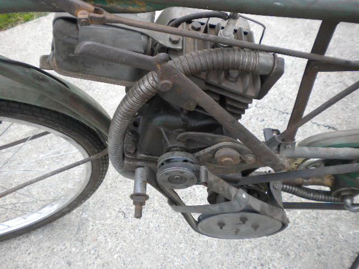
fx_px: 363
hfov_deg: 52.6
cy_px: 134
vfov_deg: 40.7
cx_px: 180
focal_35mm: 35
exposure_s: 1/157
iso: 80
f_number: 3.1
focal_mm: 6.3
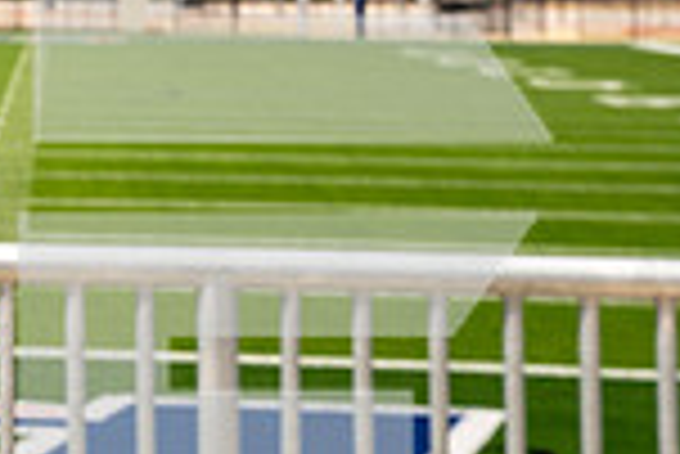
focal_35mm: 192
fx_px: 3630
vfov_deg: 7.1
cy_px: -92
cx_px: -594
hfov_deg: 10.0
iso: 100
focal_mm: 50
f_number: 9
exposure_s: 1/125
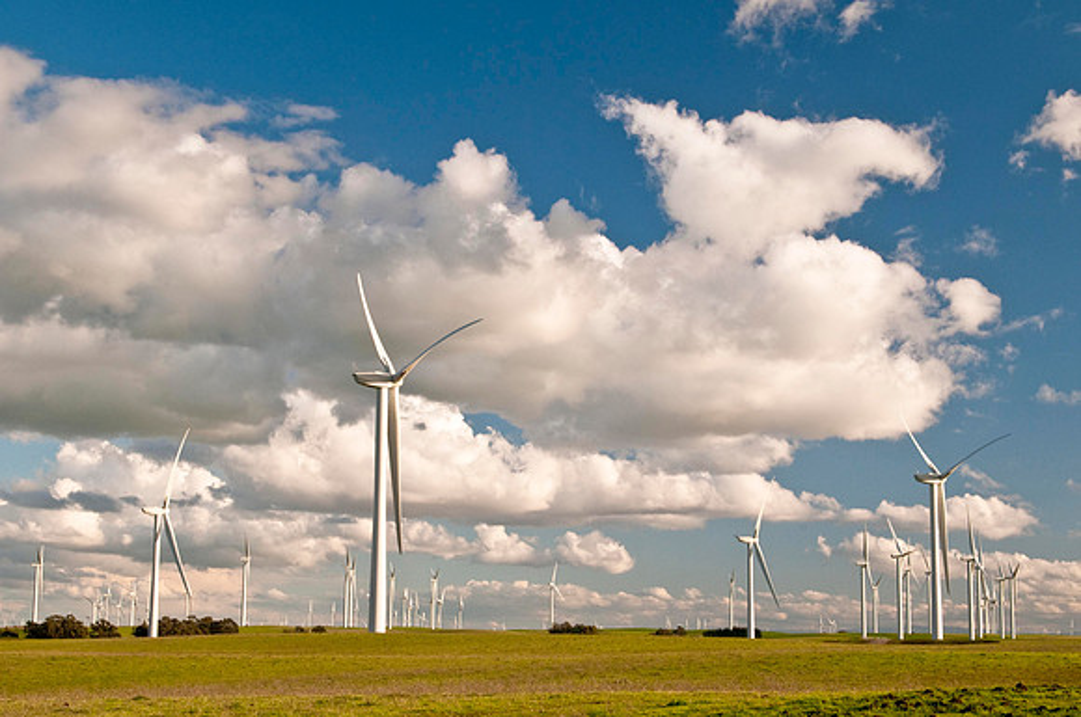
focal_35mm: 60
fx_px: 1799
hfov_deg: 33.4
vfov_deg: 22.6
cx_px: 540
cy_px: 358
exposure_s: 1/60
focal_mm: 40
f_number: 13
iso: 200
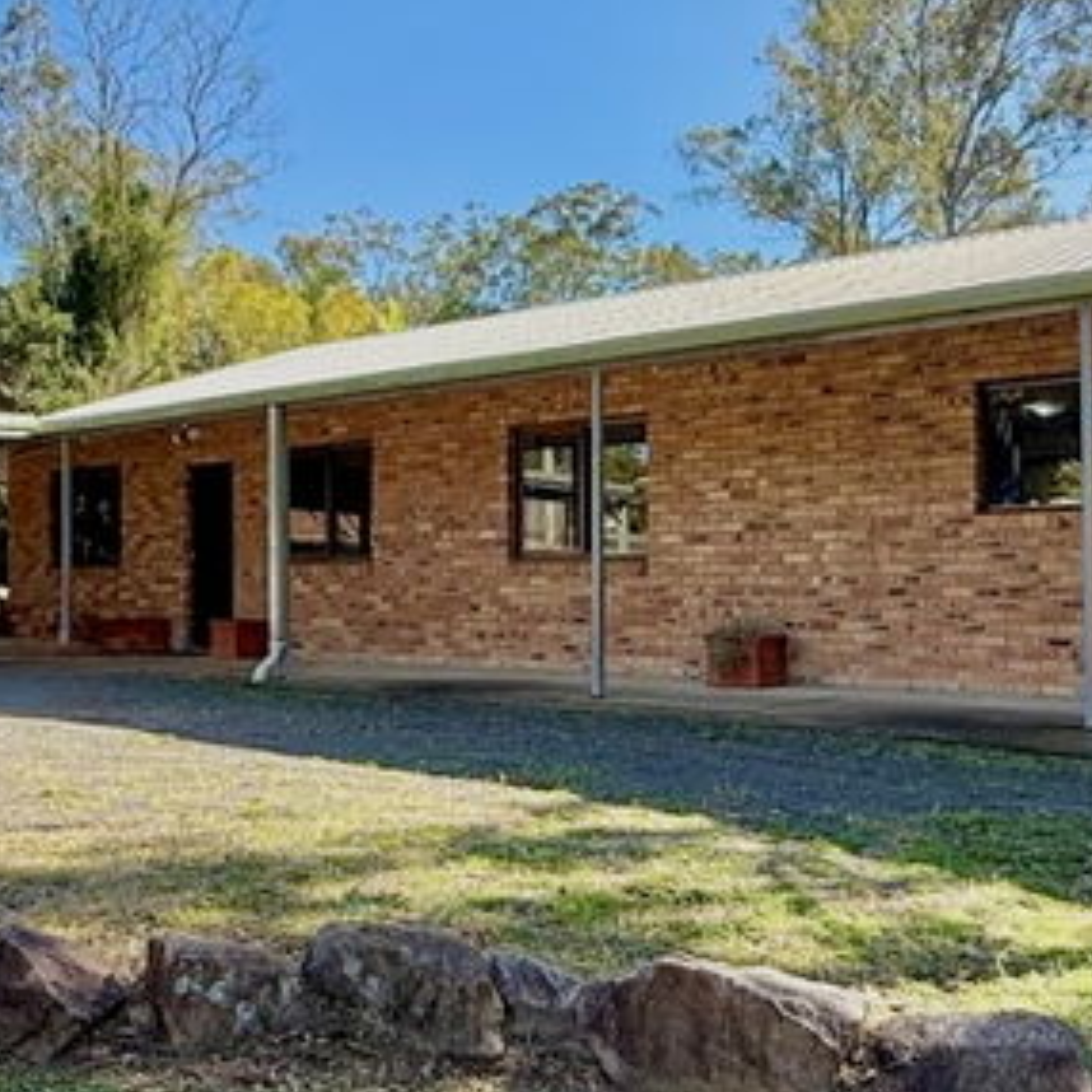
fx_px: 1392
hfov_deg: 42.8
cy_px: 552
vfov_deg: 42.8
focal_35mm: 39
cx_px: 477
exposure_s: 1/709
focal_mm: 2.22
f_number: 2.2
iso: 50
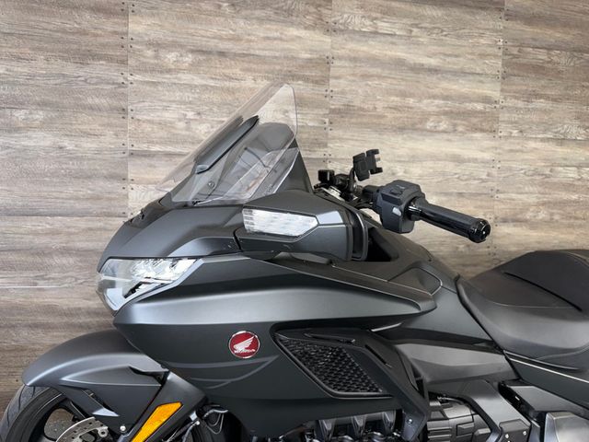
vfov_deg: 56.8
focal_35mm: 24
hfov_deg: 71.6
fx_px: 408
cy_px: 221
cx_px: 294
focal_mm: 6.76
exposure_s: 1/32
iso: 50
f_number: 1.78
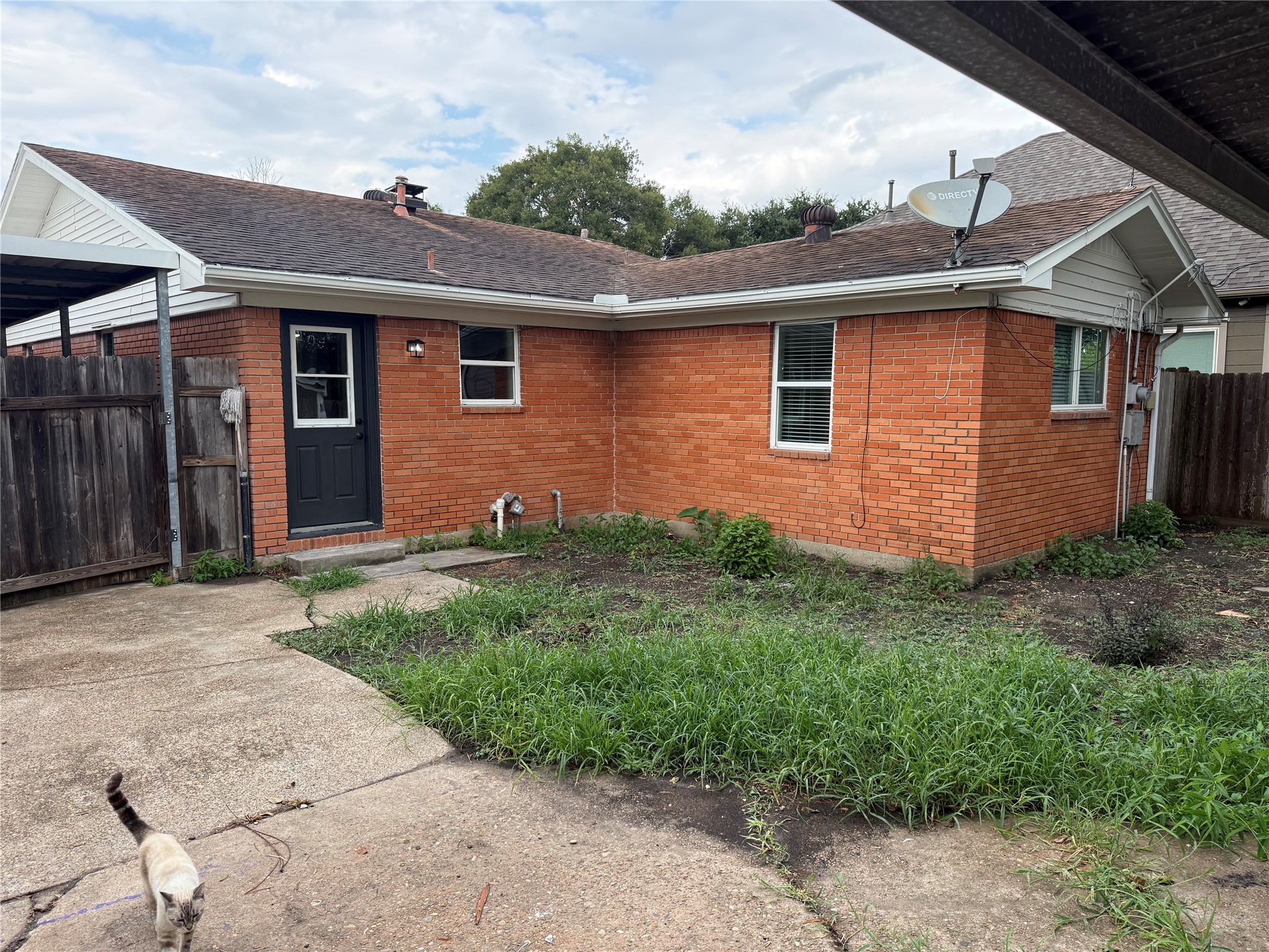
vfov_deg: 56.8
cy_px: 476
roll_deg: +0.6
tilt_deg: -5.1
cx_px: 634
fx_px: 880
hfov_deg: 71.6
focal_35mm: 24
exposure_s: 1/1361
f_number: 1.78
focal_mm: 6.76
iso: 100
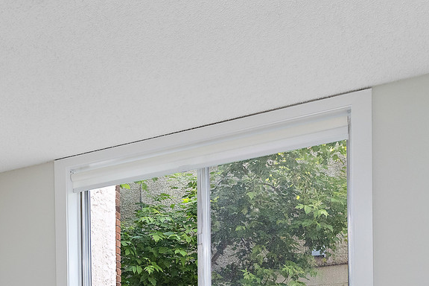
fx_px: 608
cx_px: -41
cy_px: 366
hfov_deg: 33.9
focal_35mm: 51
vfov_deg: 23.5
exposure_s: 1/10
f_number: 8
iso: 800
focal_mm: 17
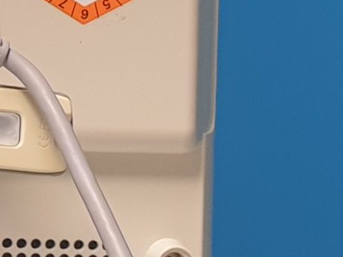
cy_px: -27
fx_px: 1476
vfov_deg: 9.8
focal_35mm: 149
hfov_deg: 11.8
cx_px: -359
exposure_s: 1/50
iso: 200
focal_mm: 4.3
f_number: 2.4
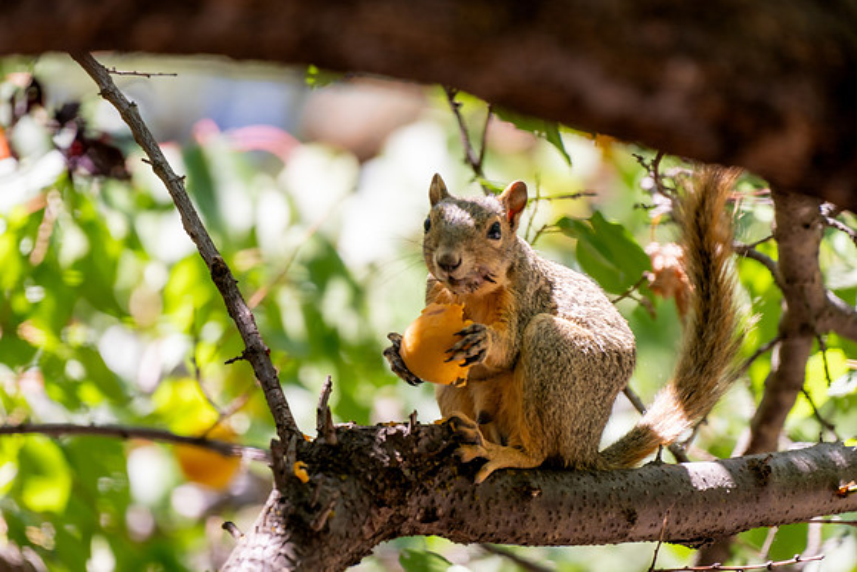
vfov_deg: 2.8
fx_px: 11905
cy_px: 286
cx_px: 428
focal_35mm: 500
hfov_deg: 4.1
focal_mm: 500
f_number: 5.6
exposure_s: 1/125
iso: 100
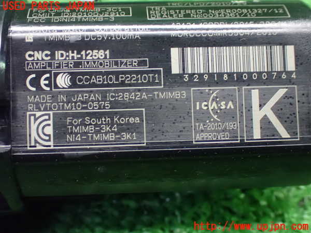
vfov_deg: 27.0
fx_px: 485
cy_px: 116
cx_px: 156
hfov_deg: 35.5
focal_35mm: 54
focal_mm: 9.65
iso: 1600
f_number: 3.3
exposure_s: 1/50
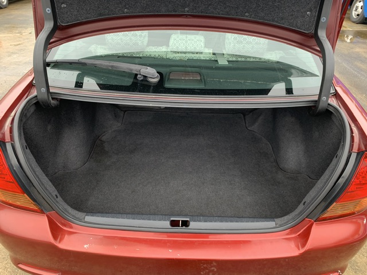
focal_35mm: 26
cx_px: 184
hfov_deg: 67.3
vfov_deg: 53.1
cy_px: 138
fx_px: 276
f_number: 1.8
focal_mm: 4.25
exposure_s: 1/121
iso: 50
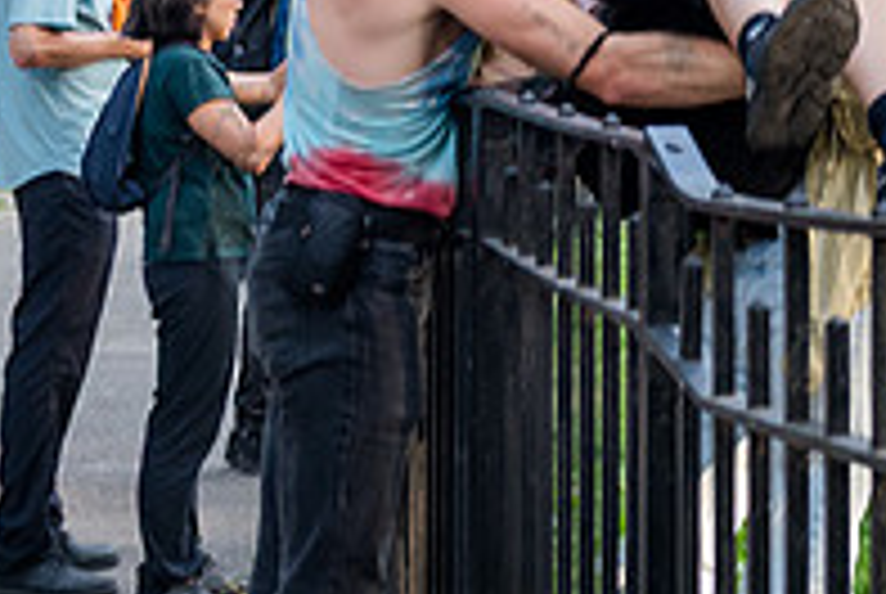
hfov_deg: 14.6
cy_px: -284
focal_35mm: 137
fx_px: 3377
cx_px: 995
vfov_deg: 9.8
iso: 800
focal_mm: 34
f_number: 3.5
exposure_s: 1/250
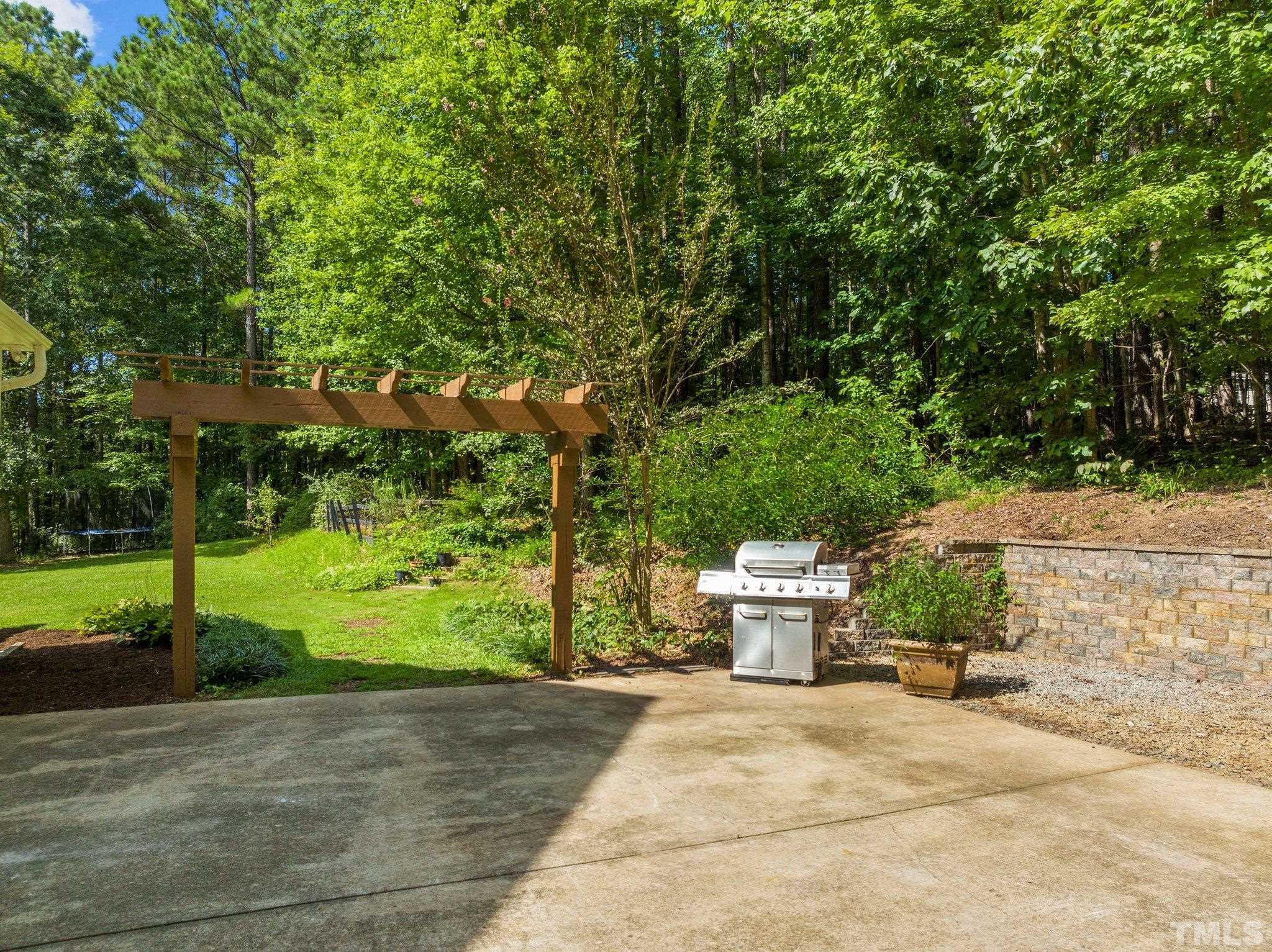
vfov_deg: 56.8
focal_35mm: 24
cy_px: 476
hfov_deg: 71.6
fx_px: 881
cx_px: 636
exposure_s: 1/200
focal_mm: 12.29
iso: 110
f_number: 2.8
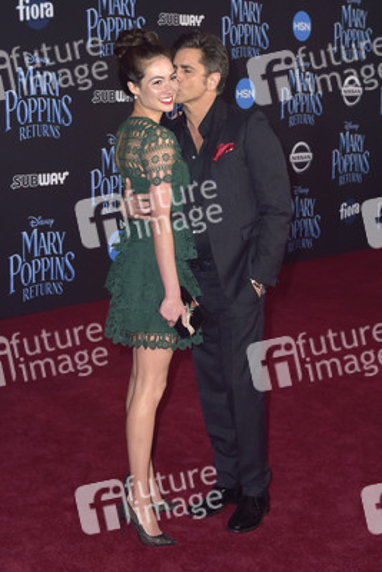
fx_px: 922
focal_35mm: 58
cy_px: 286
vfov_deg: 34.5
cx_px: 191
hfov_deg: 23.4
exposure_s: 1/250
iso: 400
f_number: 6.3
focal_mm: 58
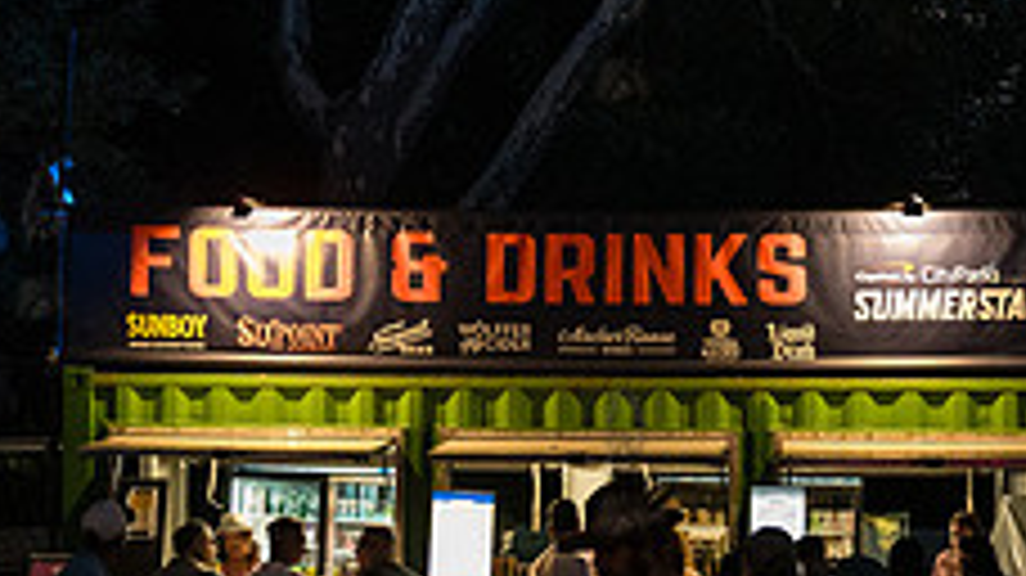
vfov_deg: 11.6
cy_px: 457
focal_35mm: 104
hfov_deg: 20.5
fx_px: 2828
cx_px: 621
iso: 4000
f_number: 3.2
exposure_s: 1/125
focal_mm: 38
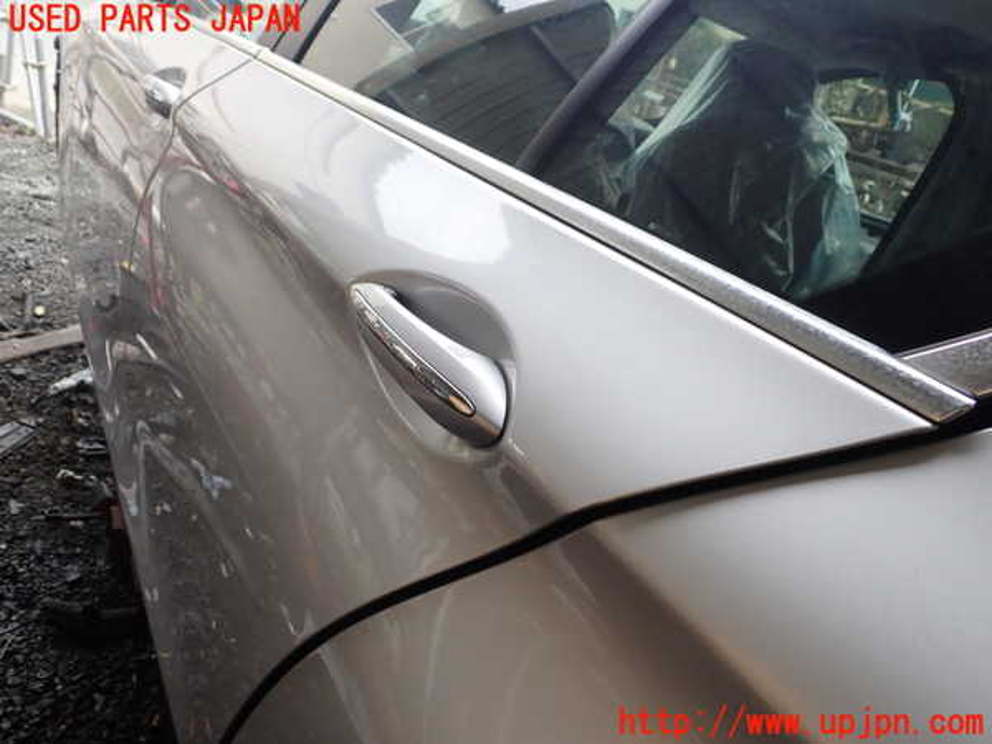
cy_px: 372
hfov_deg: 60.0
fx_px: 860
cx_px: 496
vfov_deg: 46.8
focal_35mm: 30
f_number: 3.2
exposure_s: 1/125
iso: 100
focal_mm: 5.4
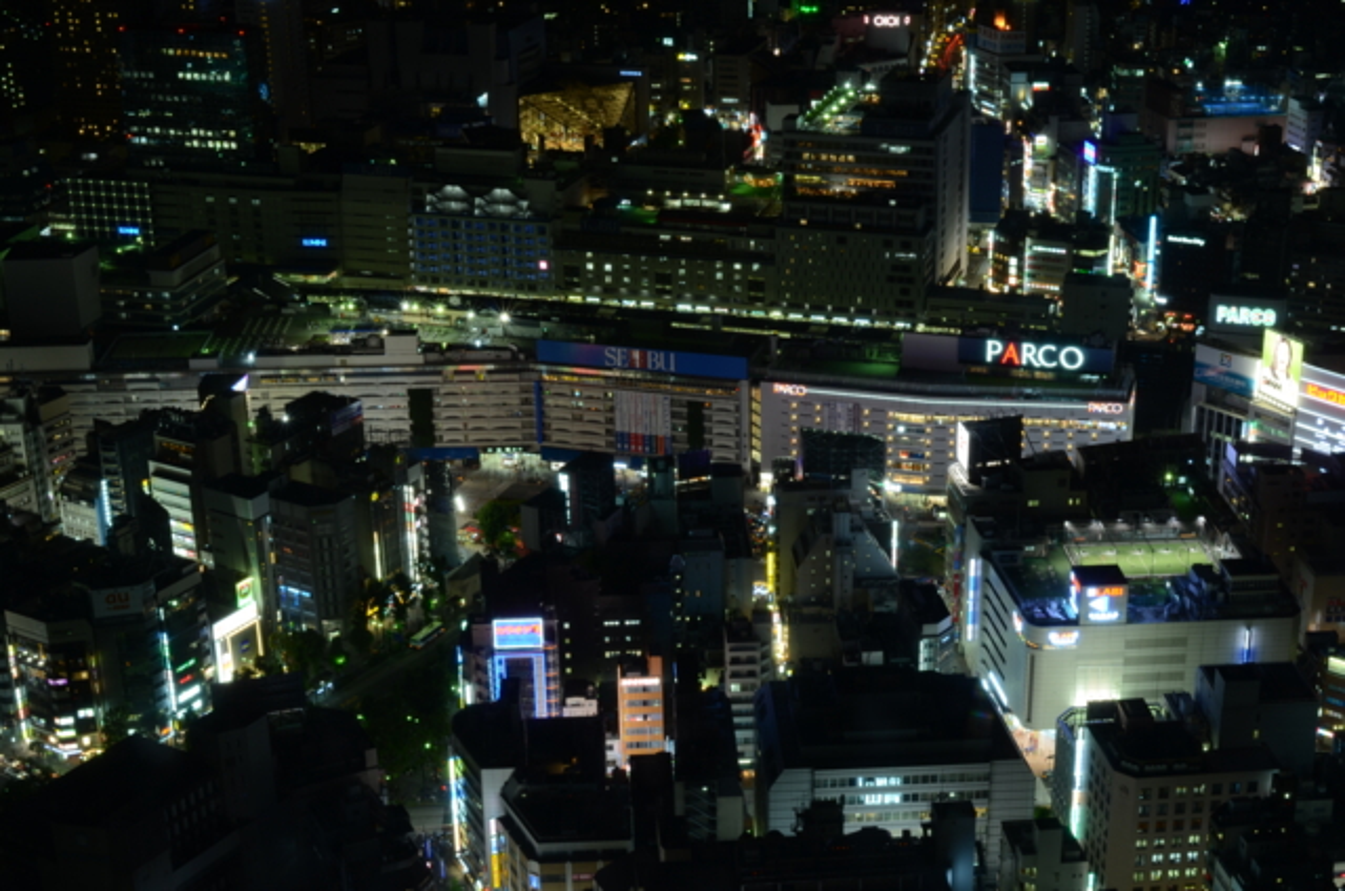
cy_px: 446
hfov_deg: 37.9
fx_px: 1958
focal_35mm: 52
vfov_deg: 25.6
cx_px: 672
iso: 100
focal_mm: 35
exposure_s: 10
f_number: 22
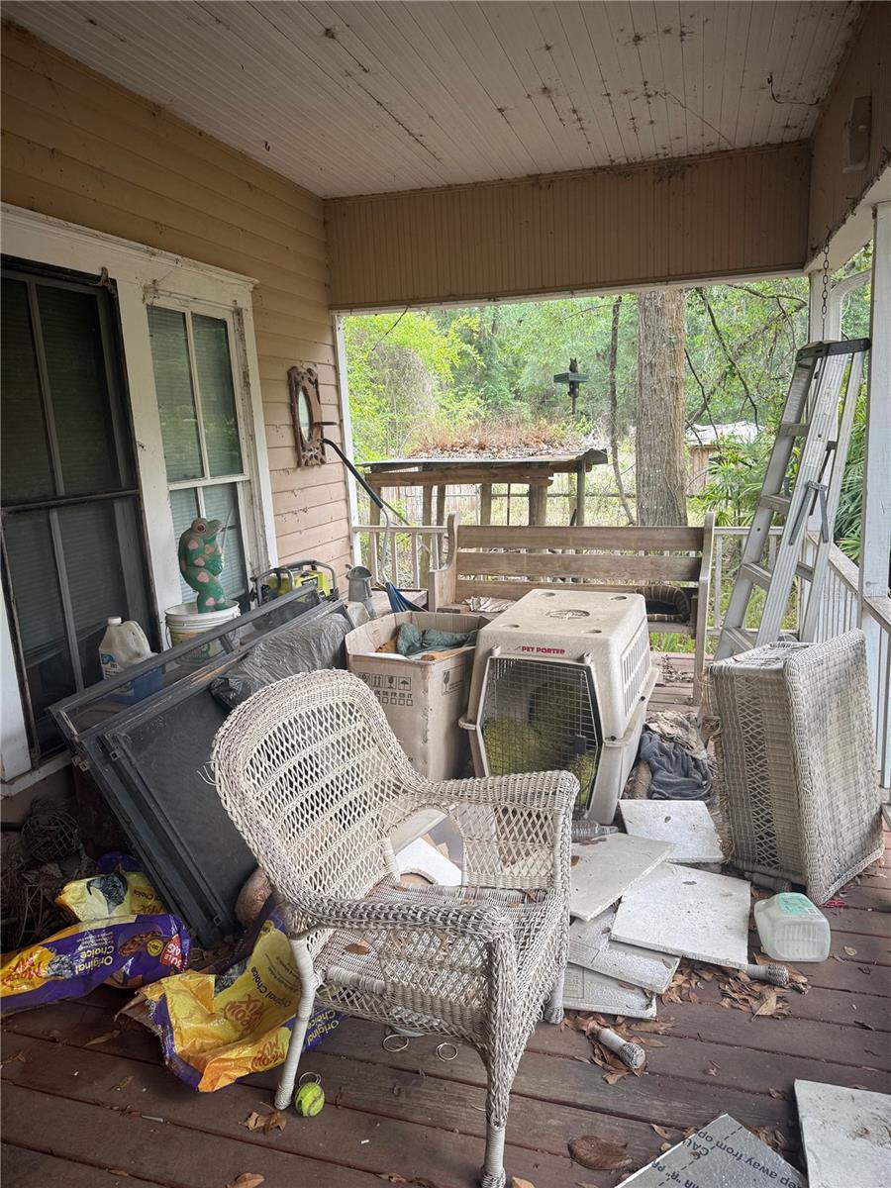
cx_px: 446
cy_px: 594
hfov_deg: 56.8
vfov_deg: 71.6
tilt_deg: -12.2
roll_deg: +2.5
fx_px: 824
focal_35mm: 24
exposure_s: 1/121
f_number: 1.78
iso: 64
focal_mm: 6.76
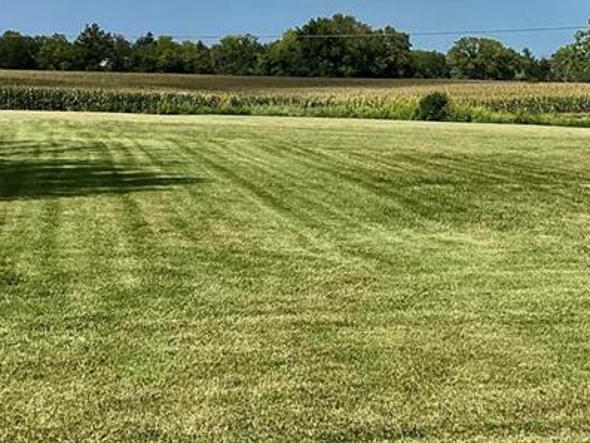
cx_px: 407
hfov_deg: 24.3
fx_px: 1364
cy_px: -31
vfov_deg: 17.9
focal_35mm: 80
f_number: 2.4
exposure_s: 1/1538
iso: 25
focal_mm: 3.3
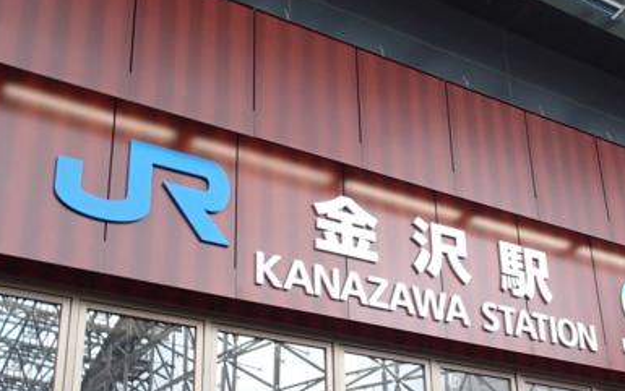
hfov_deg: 36.5
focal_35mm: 55
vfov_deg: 23.4
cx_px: 422
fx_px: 937
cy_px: 271
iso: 100
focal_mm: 4.5
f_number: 2.8
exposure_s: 1/80
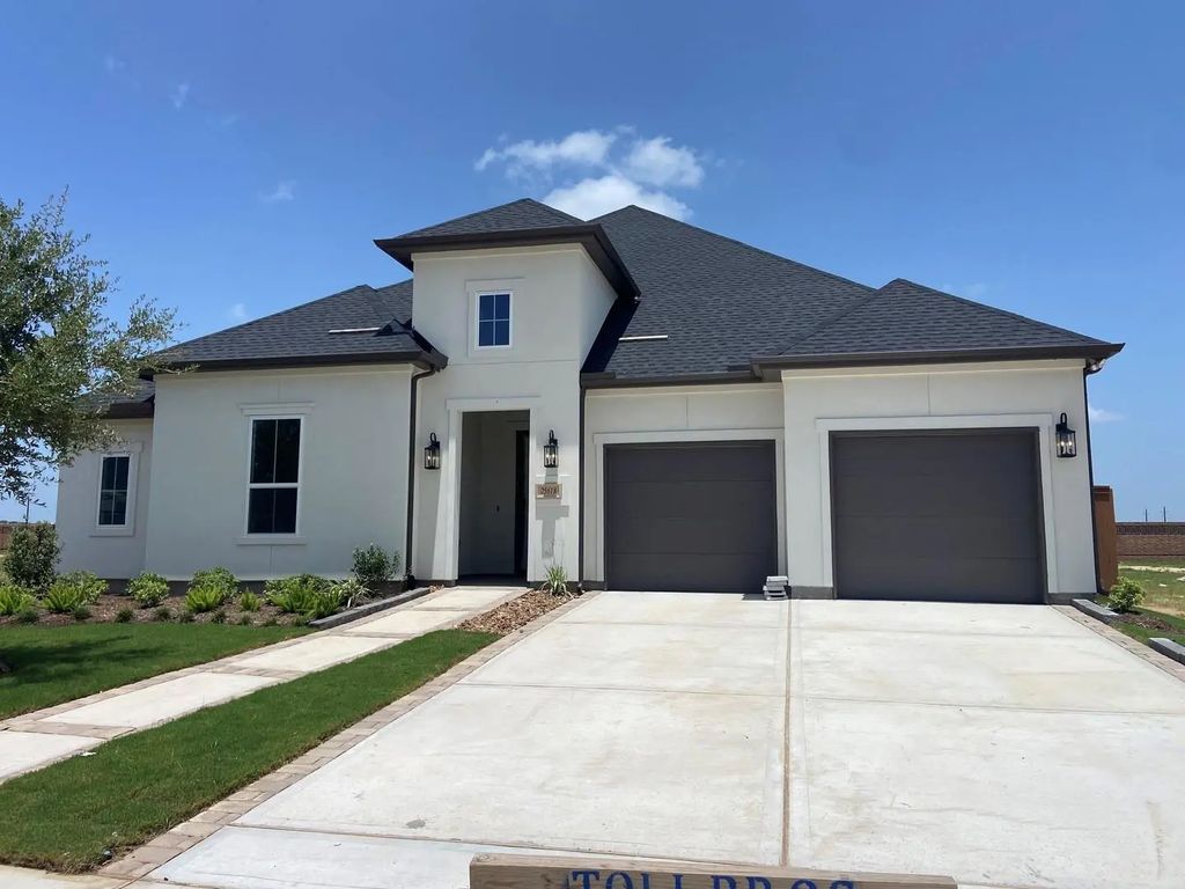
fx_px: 890
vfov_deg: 53.1
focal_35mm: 26
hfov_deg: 67.3
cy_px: 444
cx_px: 592
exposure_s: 1/5495
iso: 32
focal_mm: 4.25
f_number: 1.8
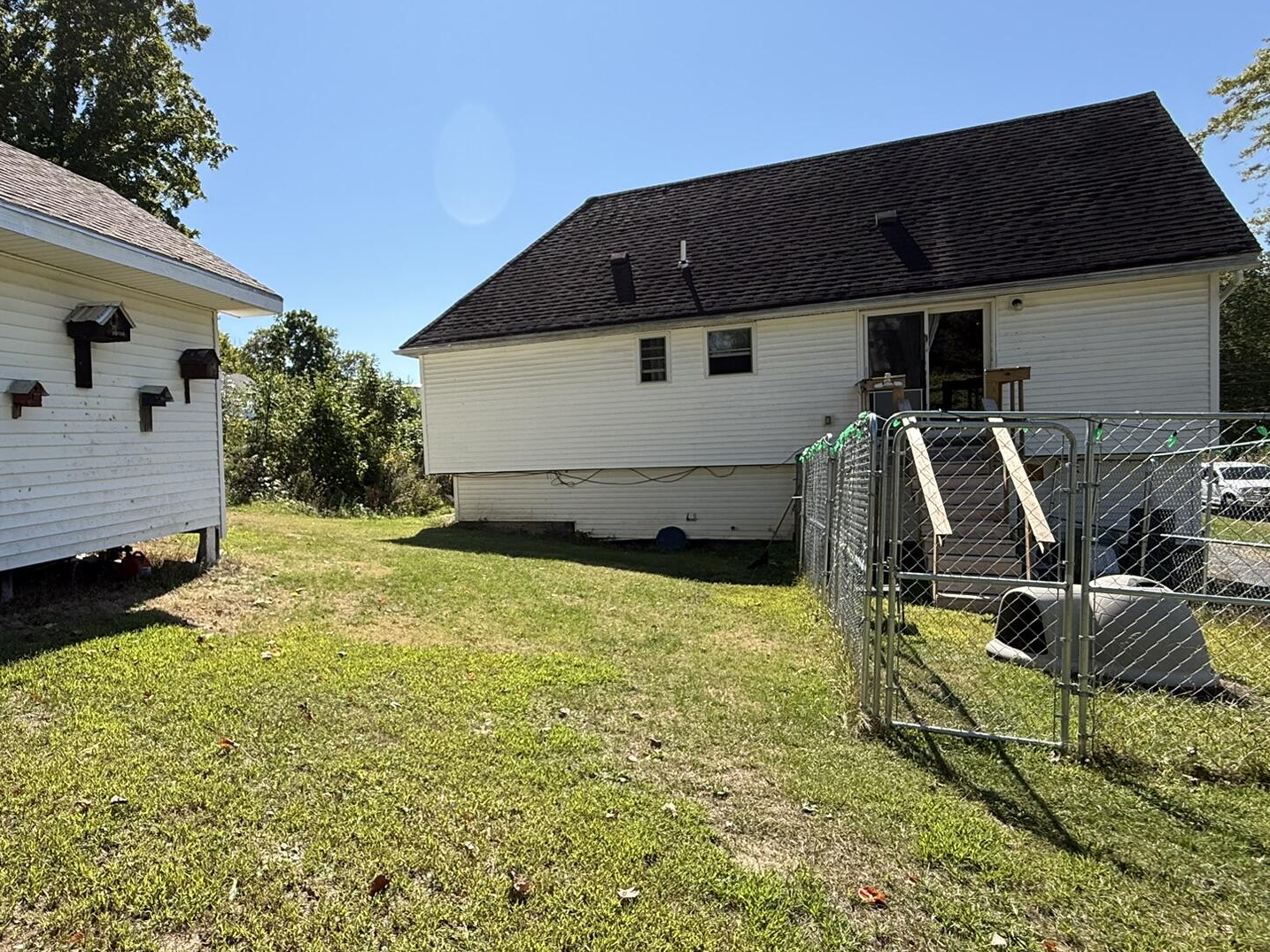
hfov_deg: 80.3
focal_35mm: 20
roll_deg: +2.5
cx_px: 480
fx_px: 734
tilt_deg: -1.2
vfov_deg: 66.0
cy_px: 479
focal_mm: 2.22
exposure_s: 1/1399
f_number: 2.2
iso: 50
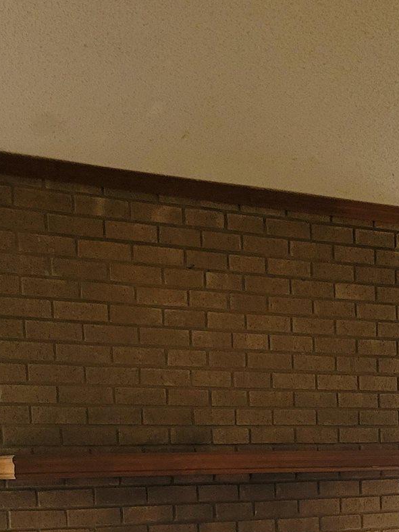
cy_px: 636
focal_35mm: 76
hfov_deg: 19.0
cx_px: 373
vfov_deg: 23.5
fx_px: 1168
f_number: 1.8
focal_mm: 5.4
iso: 320
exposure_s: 1/120
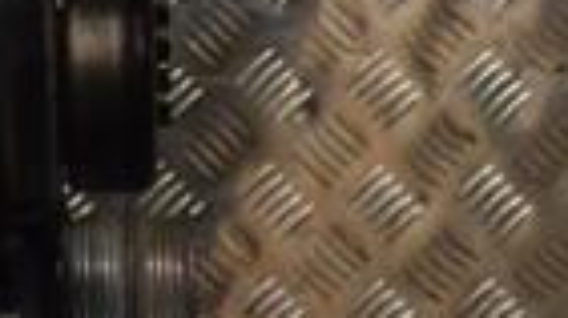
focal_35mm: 187
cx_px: -508
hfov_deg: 10.7
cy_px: 133
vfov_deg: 6.5
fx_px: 2814
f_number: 5.6
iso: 3200
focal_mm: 28
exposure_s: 1/125
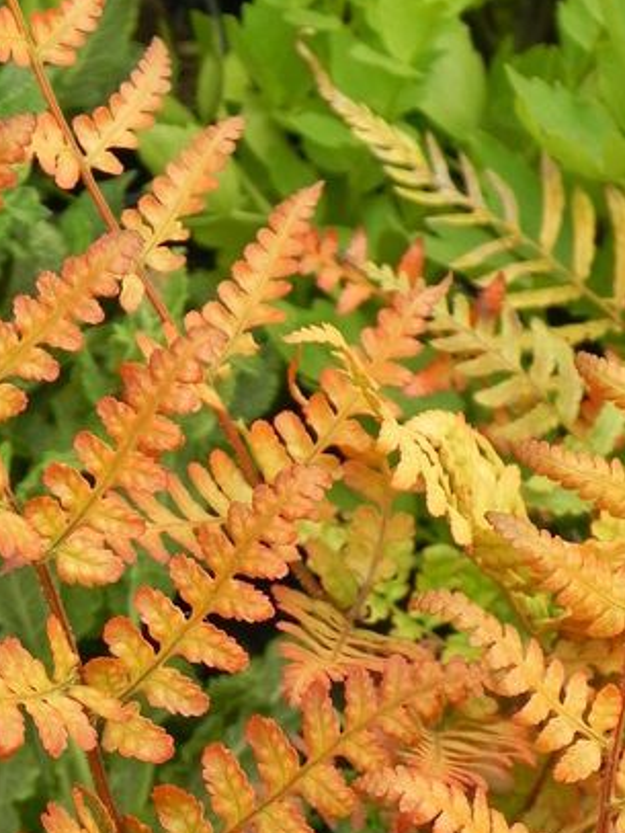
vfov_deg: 10.6
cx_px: 244
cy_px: 533
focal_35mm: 187
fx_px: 4497
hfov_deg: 7.9
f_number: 4.5
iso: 160
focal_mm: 16.9
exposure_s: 1/400
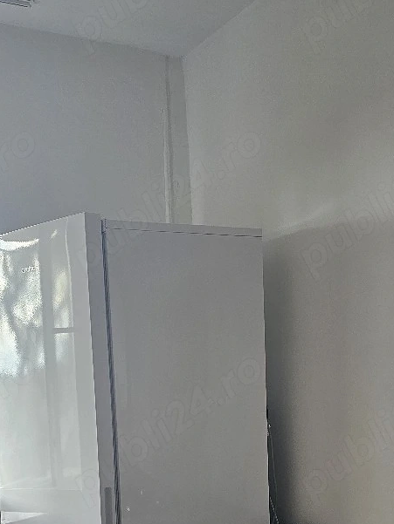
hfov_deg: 28.5
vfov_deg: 35.5
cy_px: 462
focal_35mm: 51
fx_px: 774
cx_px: 225
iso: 160
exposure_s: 1/101
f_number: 1.7
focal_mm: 6.3
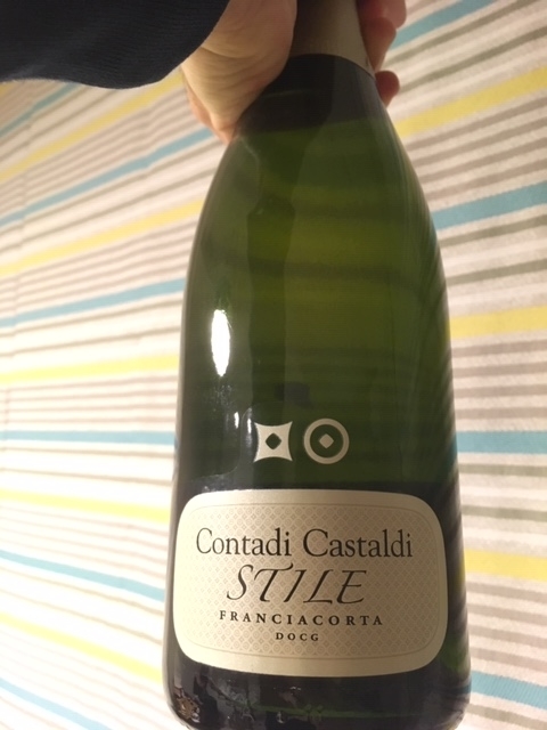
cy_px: 365
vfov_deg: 61.7
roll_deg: -2.6
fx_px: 611
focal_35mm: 29
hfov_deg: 48.2
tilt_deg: +6.3
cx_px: 274
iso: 200
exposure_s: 1/15
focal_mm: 4.15
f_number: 2.2
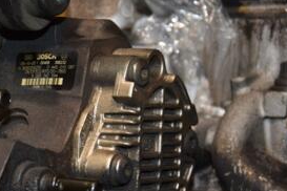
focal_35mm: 148
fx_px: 1181
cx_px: 41
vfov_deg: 9.3
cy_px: 123
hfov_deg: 13.8
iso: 800
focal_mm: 45
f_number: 4.8
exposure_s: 1/60
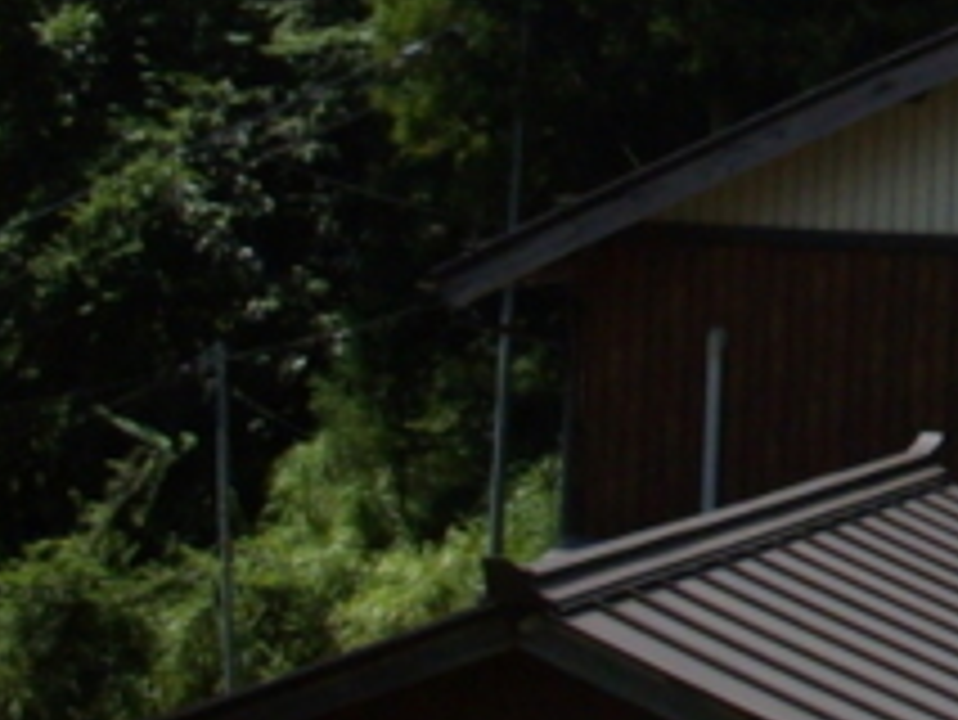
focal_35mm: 148
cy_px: -36
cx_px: 1768
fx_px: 4098
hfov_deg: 12.2
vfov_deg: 9.9
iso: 80
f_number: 5.6
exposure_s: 1/320
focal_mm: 6.2
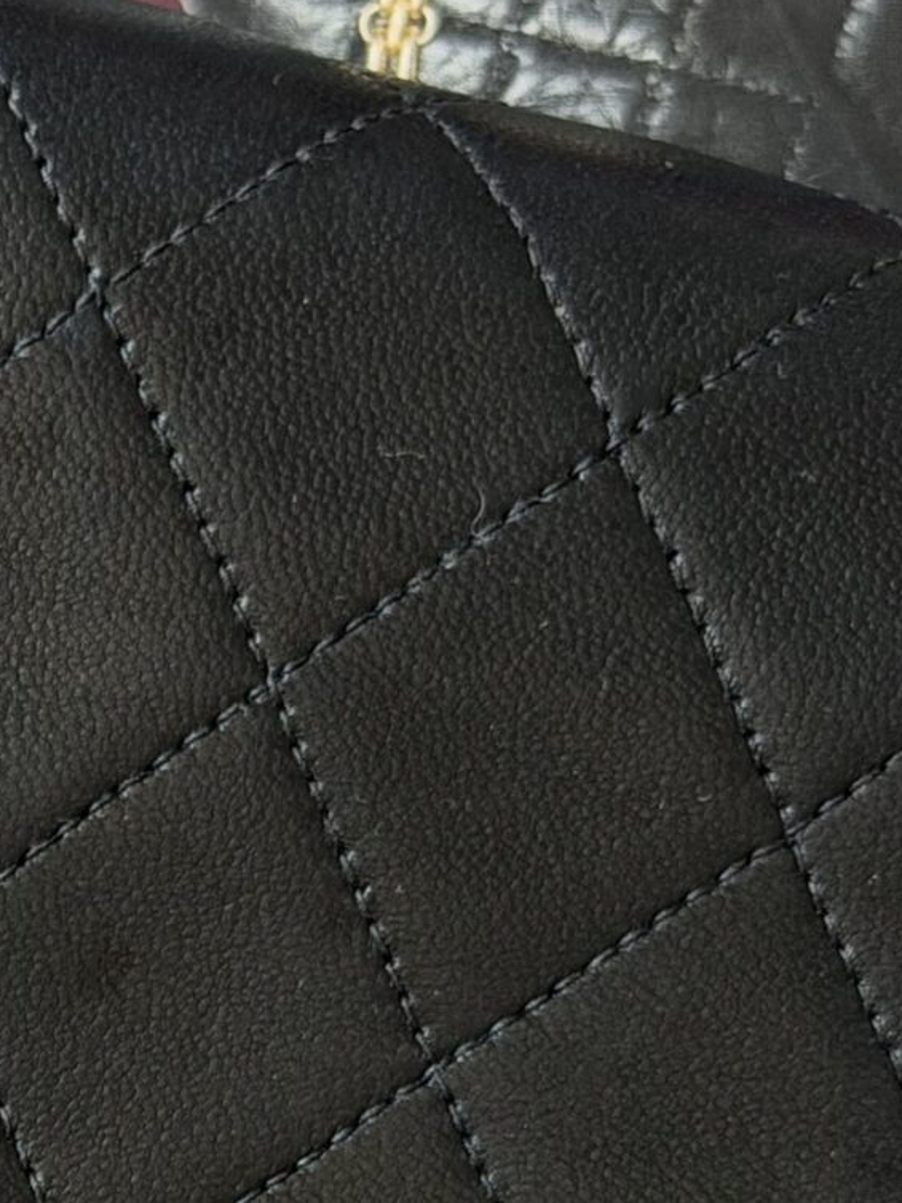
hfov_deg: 8.8
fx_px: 5666
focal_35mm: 163
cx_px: -624
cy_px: 1562
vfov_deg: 11.8
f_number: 1.78
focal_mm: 6.76
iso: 100
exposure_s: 1/94
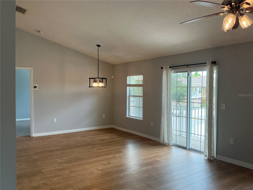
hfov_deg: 63.4
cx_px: 126
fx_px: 205
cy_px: 95
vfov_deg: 49.7
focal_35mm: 28
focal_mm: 3
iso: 32
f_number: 1.8
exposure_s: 1/120
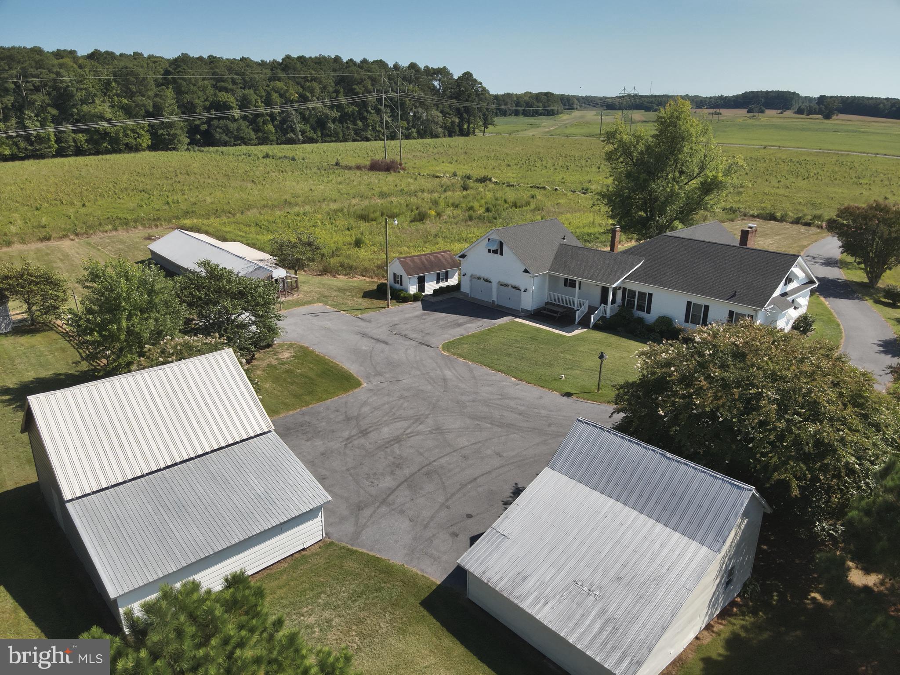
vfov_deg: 56.8
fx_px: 624
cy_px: 338
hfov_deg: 71.6
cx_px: 450
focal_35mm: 24
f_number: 2.8
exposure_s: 1/1250
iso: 100
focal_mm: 4.4
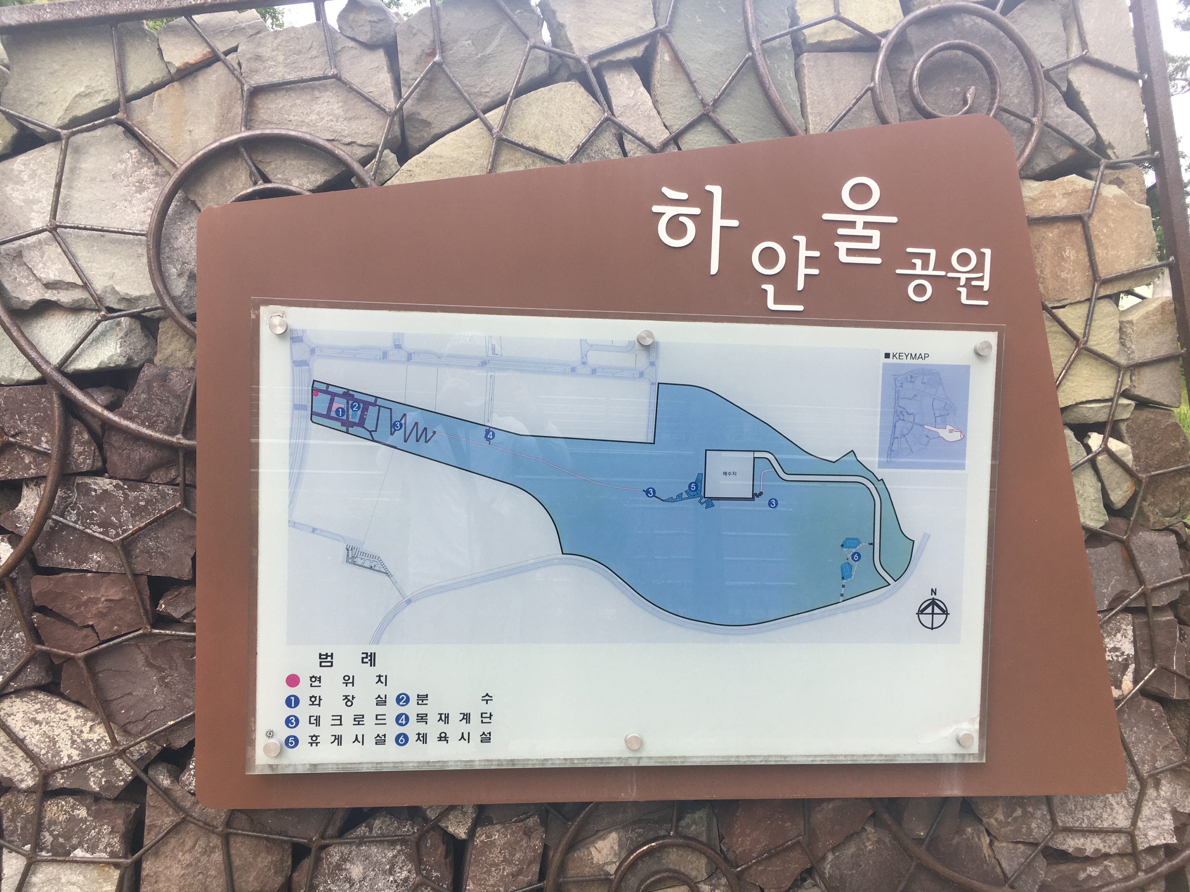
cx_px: 595
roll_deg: -1.6
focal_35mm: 29
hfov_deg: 61.7
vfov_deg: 48.2
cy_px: 446
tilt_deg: -3.2
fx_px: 997
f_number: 2.2
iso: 25
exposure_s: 1/155
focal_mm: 4.15
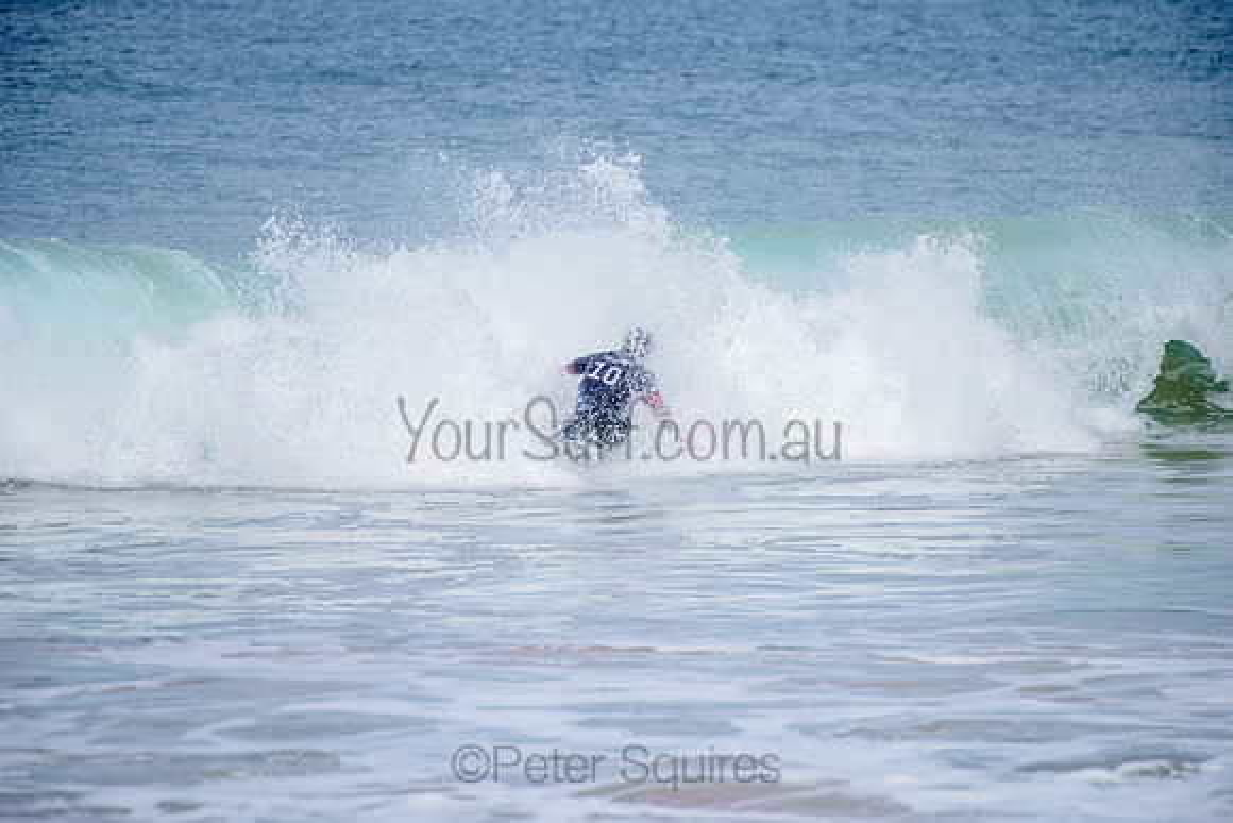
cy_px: 412
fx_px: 17128
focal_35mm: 500
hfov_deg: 4.1
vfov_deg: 2.8
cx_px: 616
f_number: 5.6
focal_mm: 500
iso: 250
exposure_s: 1/2000
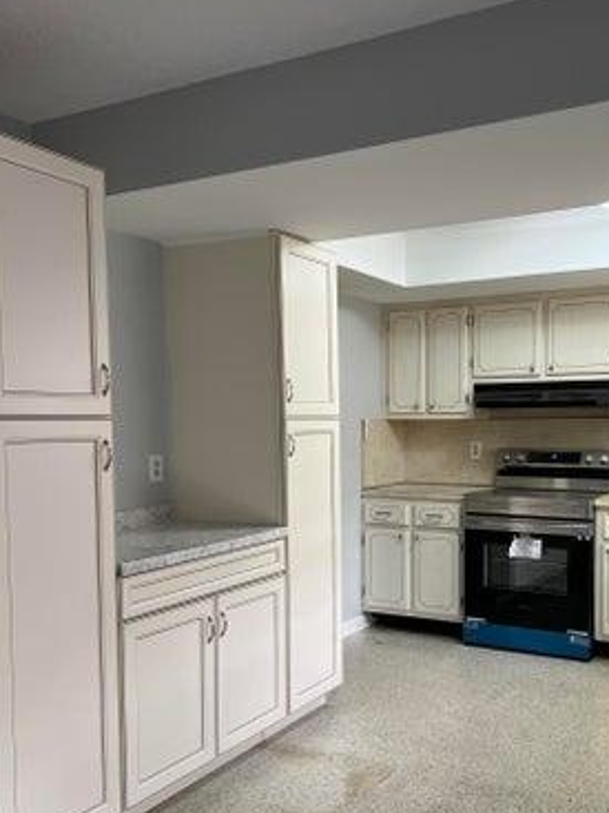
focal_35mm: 34
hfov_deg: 41.5
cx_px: 381
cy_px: 470
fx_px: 798
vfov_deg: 53.7
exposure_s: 1/121
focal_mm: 5.7
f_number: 1.5
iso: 100
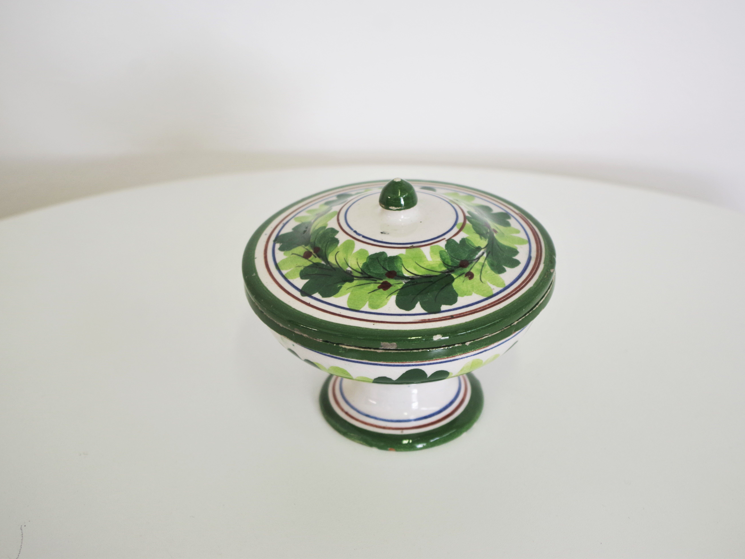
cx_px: 398
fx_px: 1227
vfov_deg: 25.7
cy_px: 278
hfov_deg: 33.8
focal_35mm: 57
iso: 200
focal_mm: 35
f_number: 4.5
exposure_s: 1/80
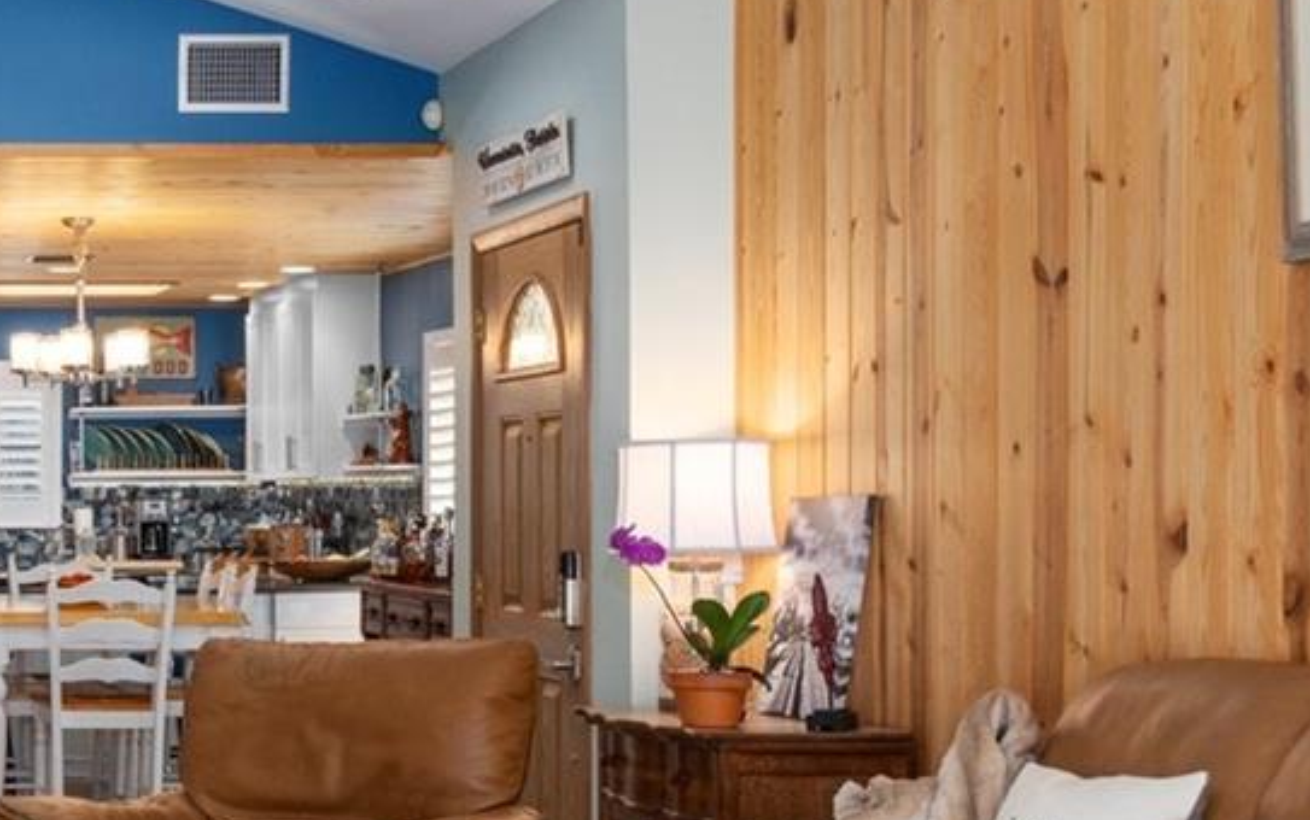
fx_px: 2250
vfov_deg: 20.6
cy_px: 519
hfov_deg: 28.4
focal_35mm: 63
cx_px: -248
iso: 320
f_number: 8
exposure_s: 1/3
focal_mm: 14
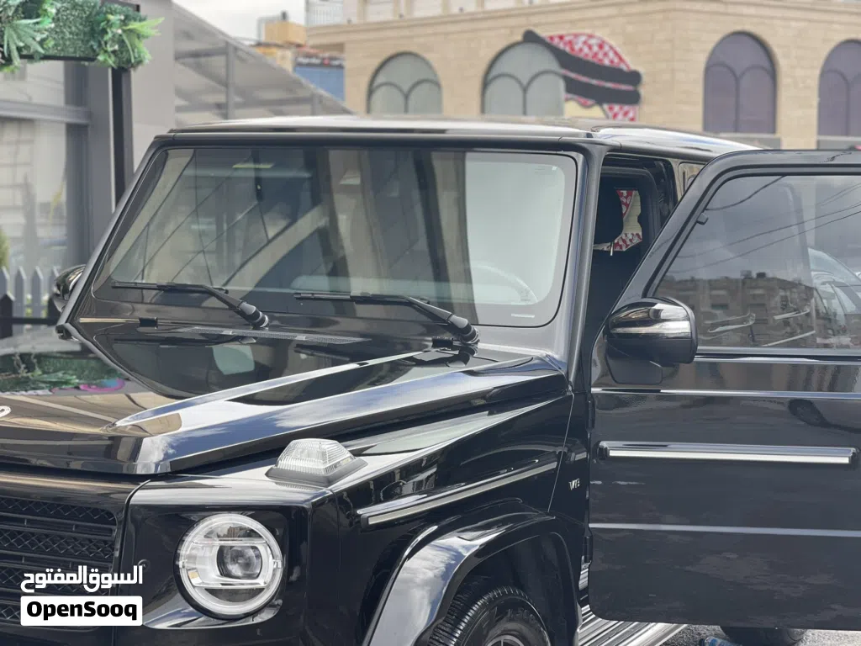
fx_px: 1592
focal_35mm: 64
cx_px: 430
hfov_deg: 30.3
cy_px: 323
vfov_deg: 22.9
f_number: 2.2
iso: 20
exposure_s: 1/142
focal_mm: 7.5
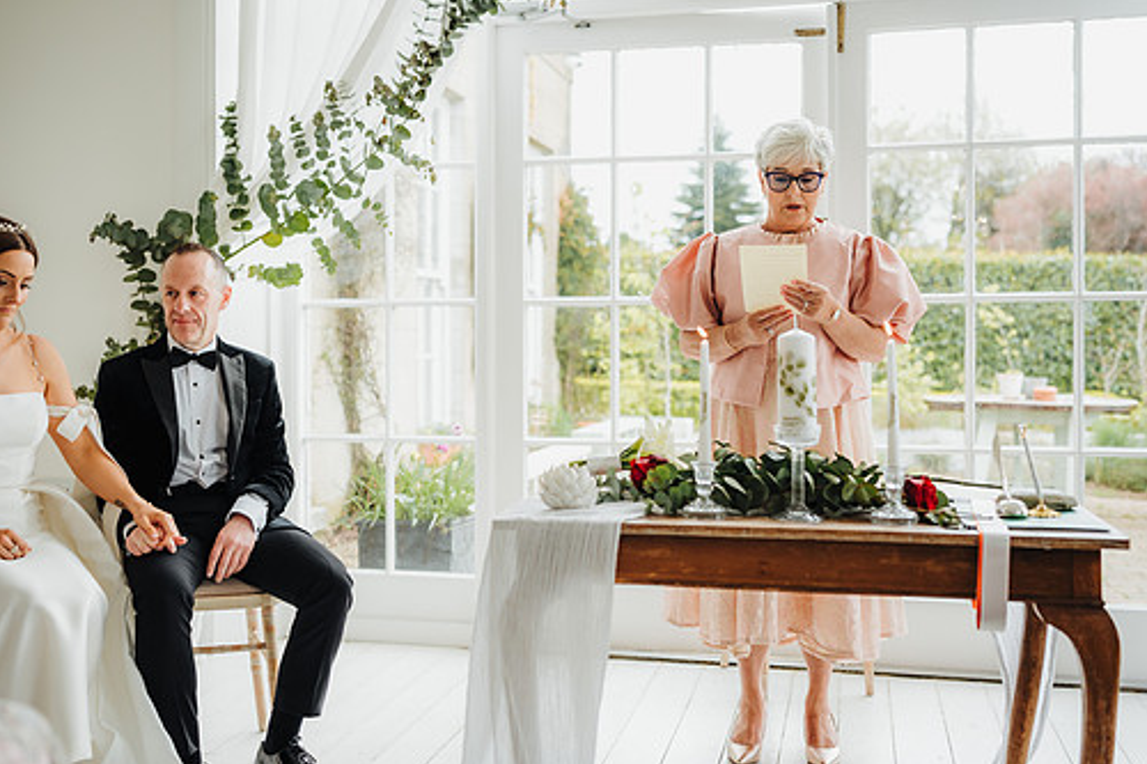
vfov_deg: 31.8
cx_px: 509
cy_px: 341
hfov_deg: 46.3
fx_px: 1338
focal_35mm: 42
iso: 125
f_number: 2
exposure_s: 1/200
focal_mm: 35
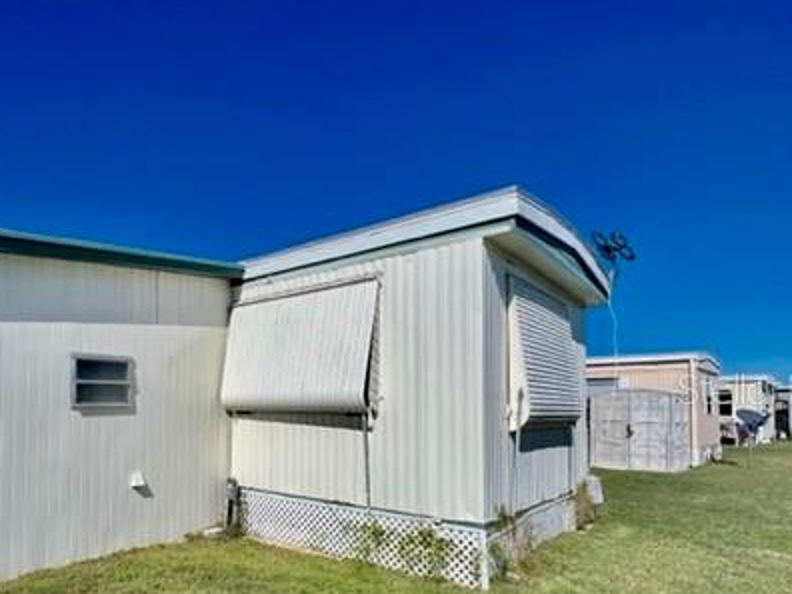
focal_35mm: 21
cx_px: 226
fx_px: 480
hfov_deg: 74.9
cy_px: 388
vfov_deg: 62.1
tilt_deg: +2.0
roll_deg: -1.0
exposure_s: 1/5814
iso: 32
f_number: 1.8
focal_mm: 1.57
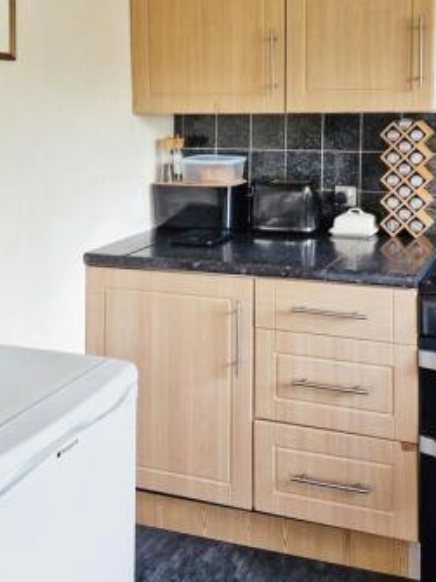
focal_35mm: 40
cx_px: 300
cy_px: 248
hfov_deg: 35.5
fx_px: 672
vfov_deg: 46.7
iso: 250
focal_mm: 6.4
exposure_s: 1/100
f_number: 1.8
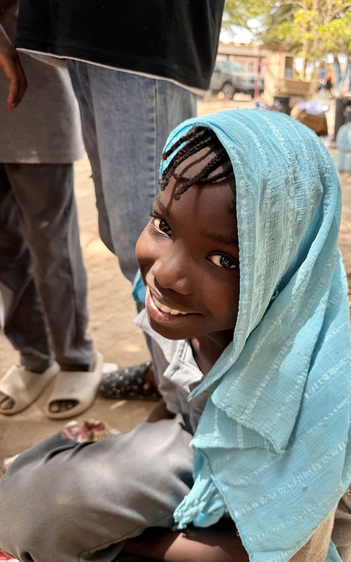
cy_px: 286
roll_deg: -3.3
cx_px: 215
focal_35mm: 26
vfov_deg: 70.4
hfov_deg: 47.2
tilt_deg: -26.3
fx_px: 398
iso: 80
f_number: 1.78
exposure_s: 1/240
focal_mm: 6.76
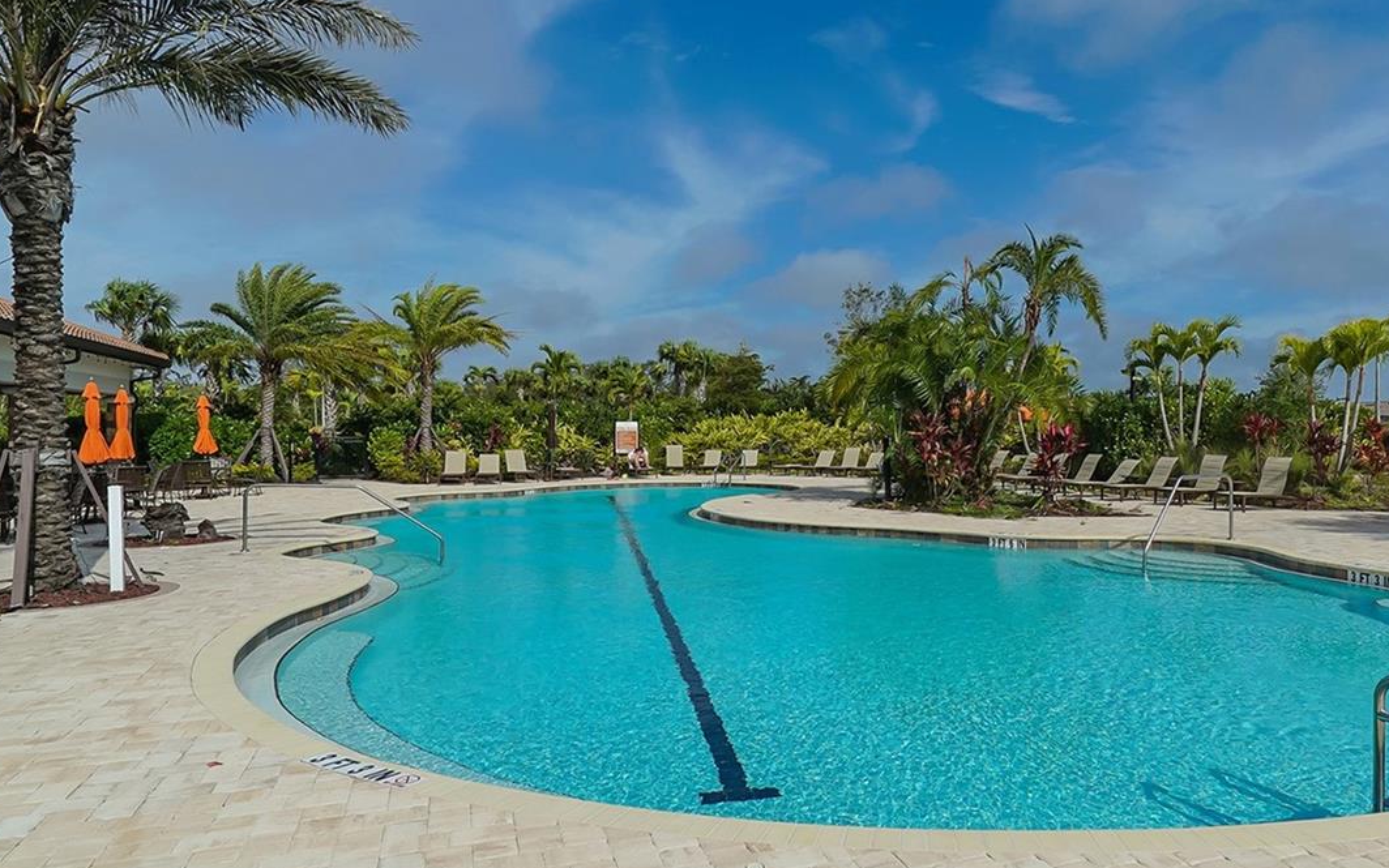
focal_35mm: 23
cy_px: 268
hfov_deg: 74.9
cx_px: 922
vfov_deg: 51.7
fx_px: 871
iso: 100
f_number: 10
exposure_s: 1/320
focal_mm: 15
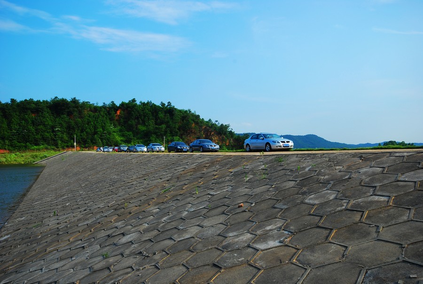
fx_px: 353
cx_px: 212
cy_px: 142
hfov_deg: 61.8
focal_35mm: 30
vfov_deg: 43.8
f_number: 13
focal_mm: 20
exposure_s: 1/60
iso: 100
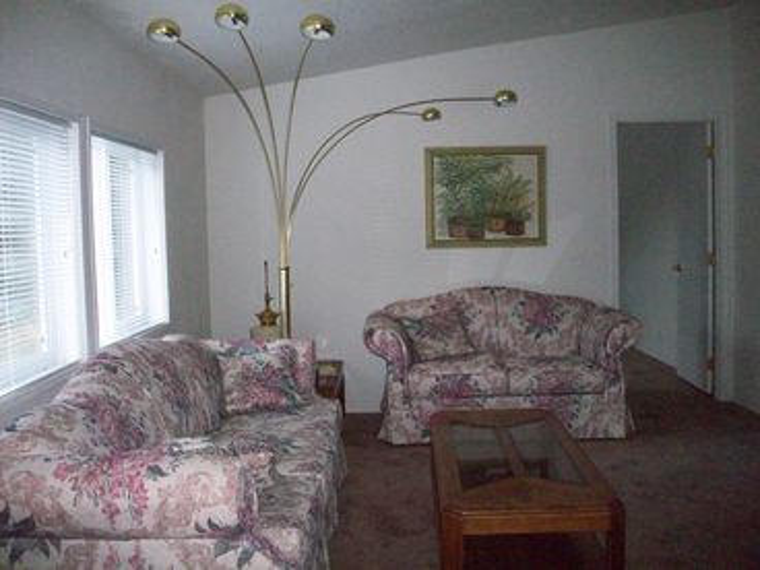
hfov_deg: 50.1
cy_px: 285
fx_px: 812
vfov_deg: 38.7
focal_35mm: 37
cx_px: 380
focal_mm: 6.2
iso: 400
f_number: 2.8
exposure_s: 1/128
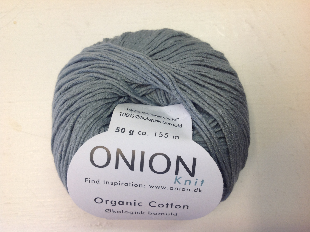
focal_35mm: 35
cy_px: 116
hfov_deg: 52.7
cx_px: 155
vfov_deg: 40.6
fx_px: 313
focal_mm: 4.28
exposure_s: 1/33
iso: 64
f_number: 2.4
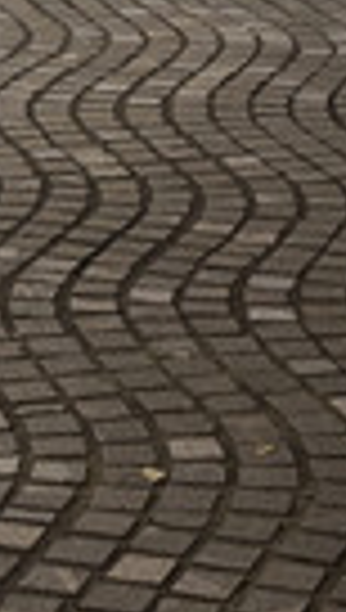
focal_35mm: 147
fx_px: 2386
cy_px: 508
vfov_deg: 14.5
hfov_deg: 8.2
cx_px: -40
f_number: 1.62
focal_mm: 6.55
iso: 2500
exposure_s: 1/25
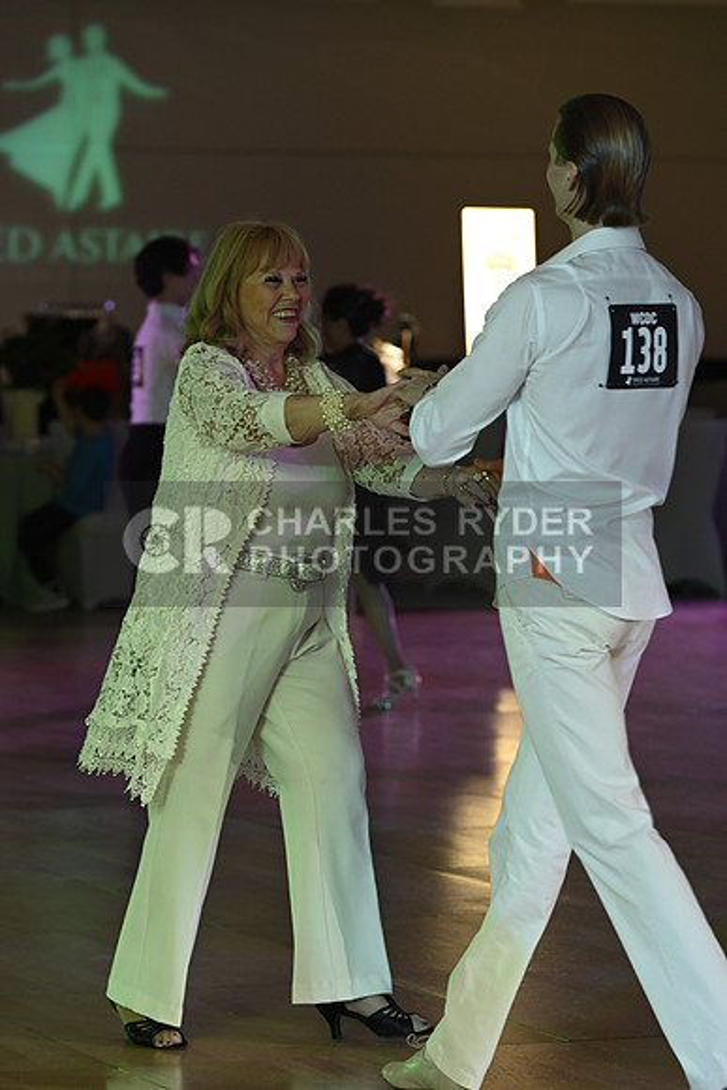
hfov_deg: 8.1
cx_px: 364
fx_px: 5146
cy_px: 545
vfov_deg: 12.1
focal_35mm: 170
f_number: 5
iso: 2000
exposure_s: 1/200
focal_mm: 170
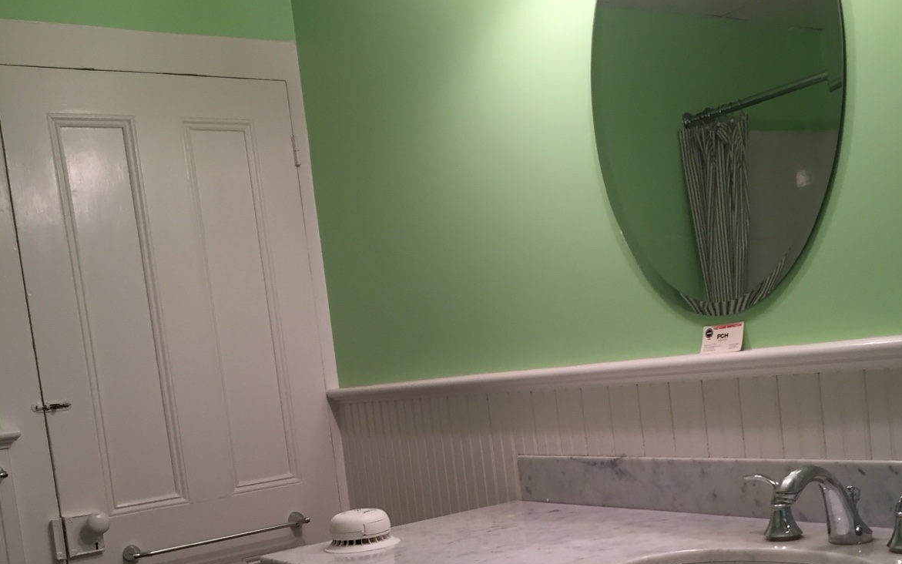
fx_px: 1033
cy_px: 448
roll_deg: +5.8
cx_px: 449
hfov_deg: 47.2
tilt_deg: -4.2
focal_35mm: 42
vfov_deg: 29.9
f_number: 2.2
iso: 64
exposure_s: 1/30
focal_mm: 4.15
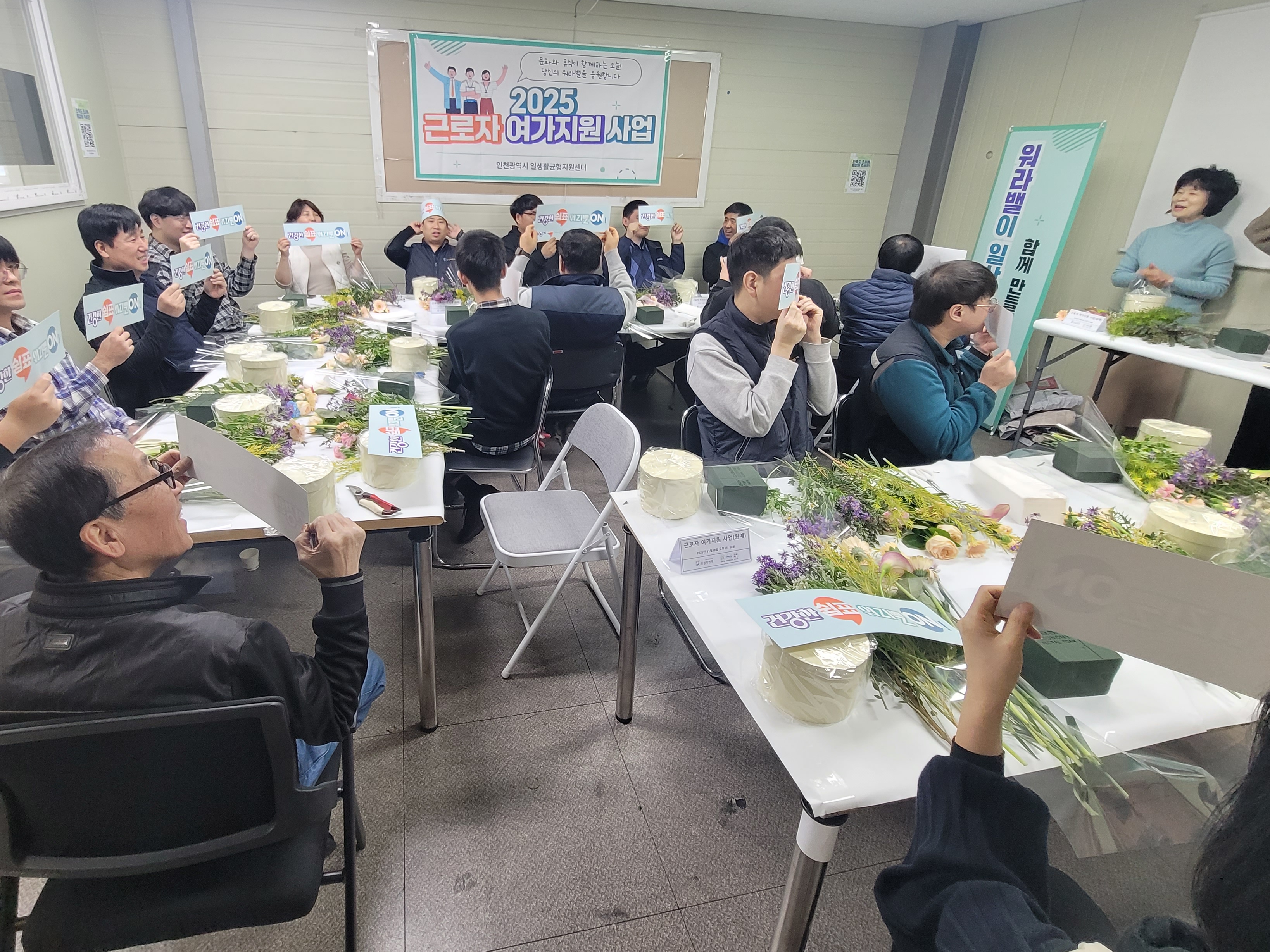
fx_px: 587
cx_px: 546
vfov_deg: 77.7
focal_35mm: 16
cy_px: 408
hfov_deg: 93.9
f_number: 2.2
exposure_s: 1/60
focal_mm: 2.2
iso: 250
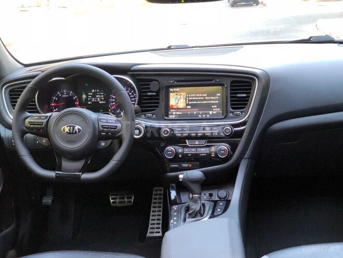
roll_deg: +4.2
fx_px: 515
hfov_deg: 36.8
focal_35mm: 52
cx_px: 172
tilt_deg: -14.4
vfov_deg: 28.0
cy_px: 129
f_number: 2.4
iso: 64
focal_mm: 6
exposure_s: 1/42
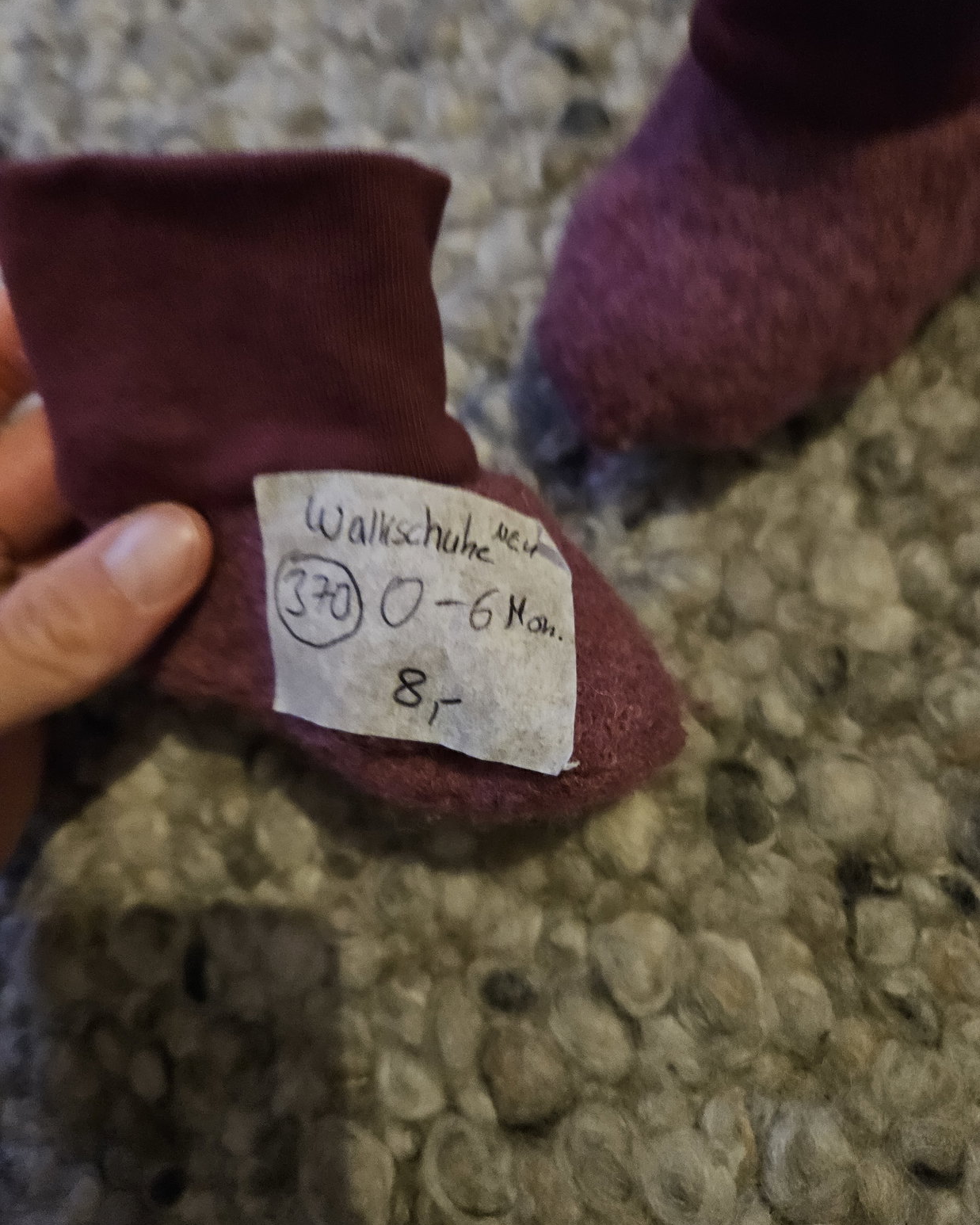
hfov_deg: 58.8
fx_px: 870
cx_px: 490
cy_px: 595
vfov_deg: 70.3
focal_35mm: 24
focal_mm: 5.4
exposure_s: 1/25
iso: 1000
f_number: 1.8
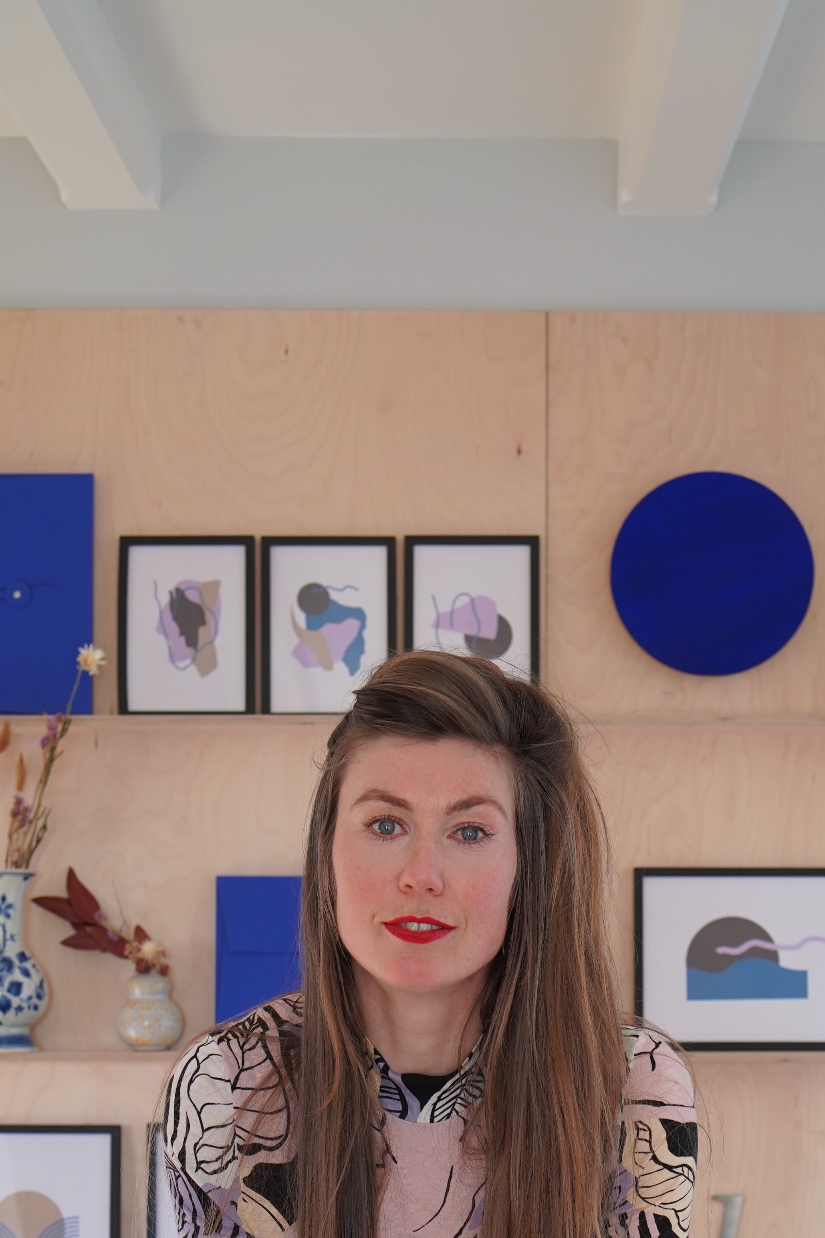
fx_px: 2337
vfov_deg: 28.5
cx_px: 528
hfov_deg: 20.0
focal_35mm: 68
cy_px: 1109
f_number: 4
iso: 400
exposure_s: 1/160
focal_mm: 35
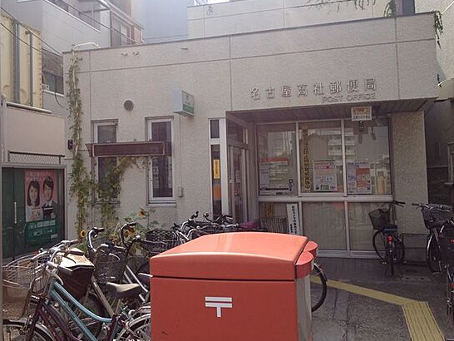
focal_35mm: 41
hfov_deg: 45.7
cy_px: 151
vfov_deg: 35.1
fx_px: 538
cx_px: 200
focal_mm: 4.28
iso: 50
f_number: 2.4
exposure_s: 1/1082
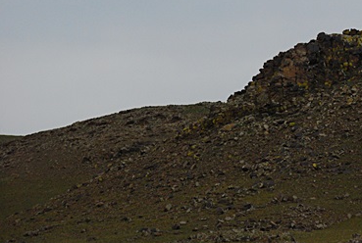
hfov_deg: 7.4
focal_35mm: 276
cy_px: 7
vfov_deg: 5.0
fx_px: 2783
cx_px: 391
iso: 400
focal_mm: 85
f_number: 6.3
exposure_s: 1/2500
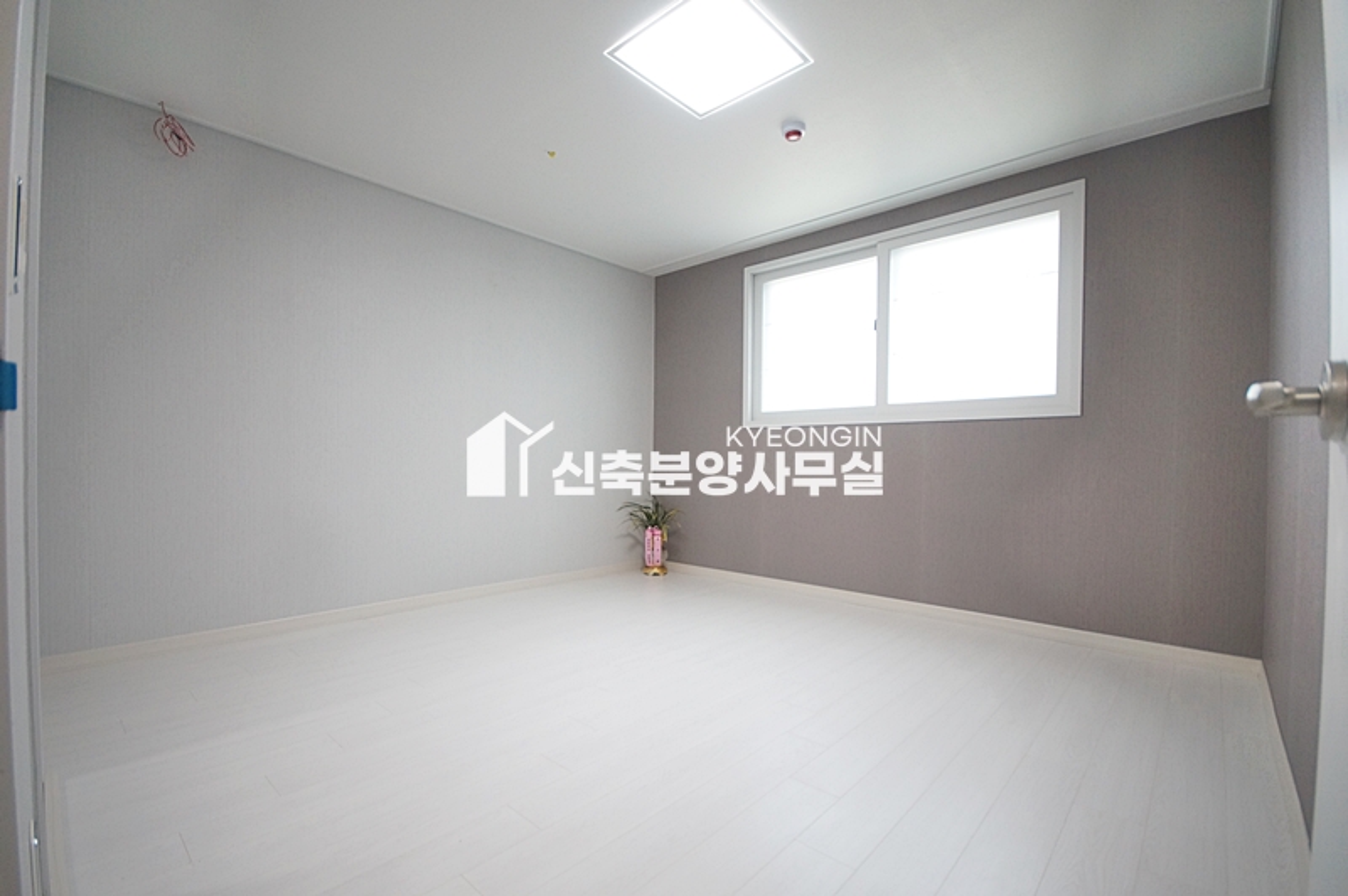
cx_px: 674
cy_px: 448
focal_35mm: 15
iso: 800
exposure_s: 1/100
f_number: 4
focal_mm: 10
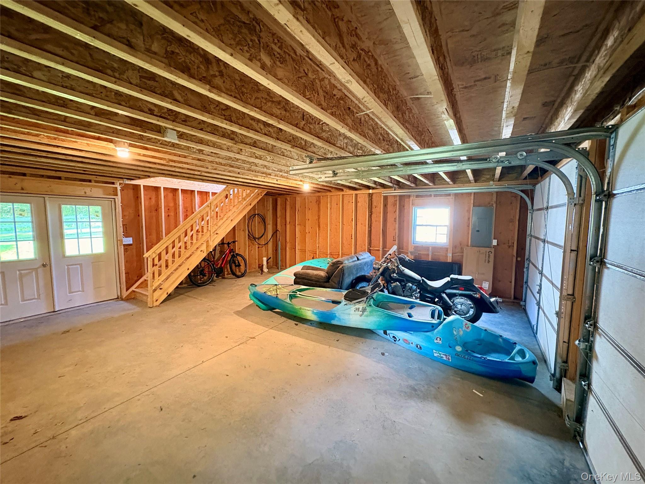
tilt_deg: -3.7
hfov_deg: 102.1
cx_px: 322
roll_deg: -0.5
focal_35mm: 14
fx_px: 261
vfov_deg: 85.7
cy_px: 242
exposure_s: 1/40
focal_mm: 2.22
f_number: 2.2
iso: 1000
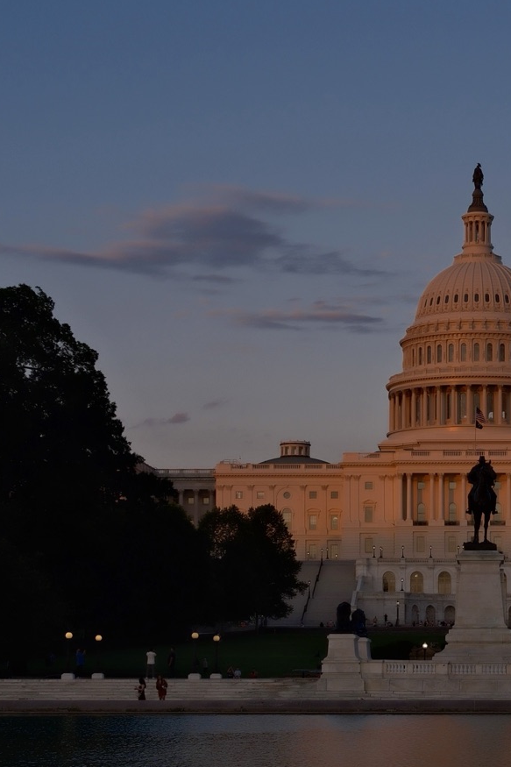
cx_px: 458
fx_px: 1533
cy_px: 463
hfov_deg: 18.6
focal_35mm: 72
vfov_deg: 28.0
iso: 125
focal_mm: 23
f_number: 4.5
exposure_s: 1/280
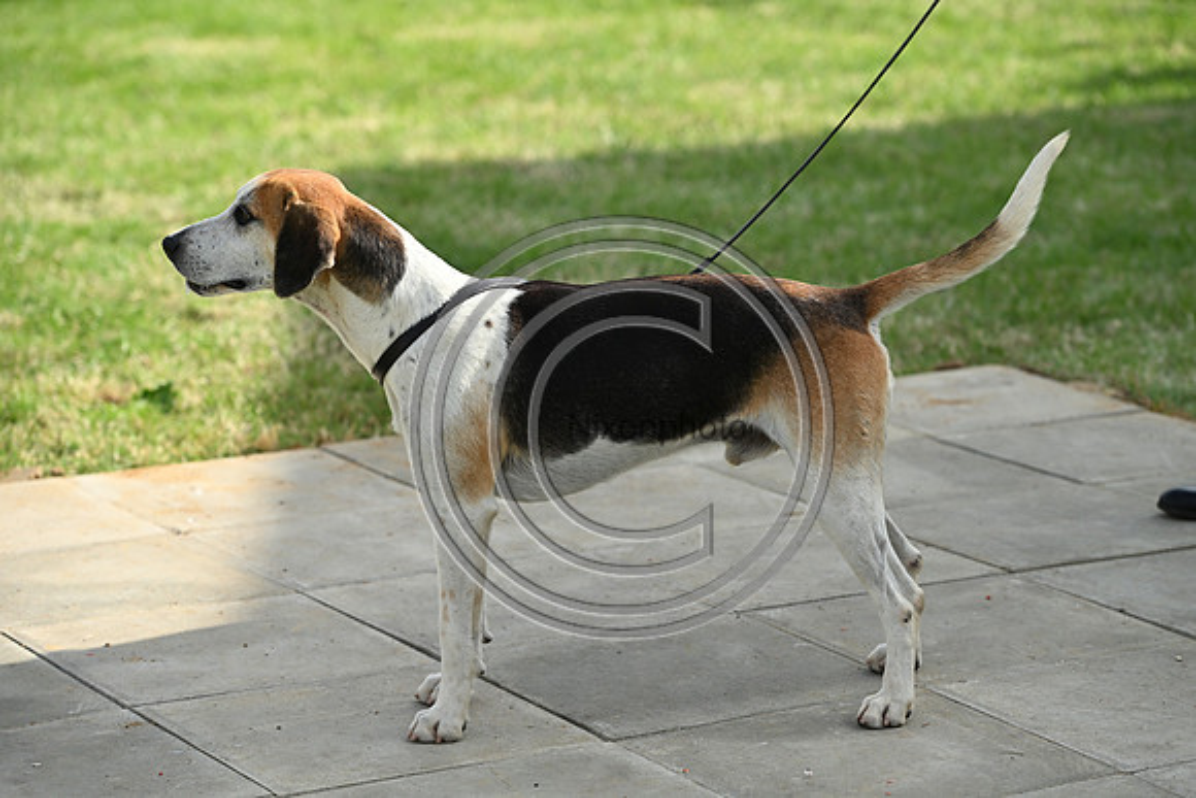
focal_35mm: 125
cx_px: 598
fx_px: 4154
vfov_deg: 11.0
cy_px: 399
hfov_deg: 16.4
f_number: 4.5
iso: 220
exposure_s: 1/1000
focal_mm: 125
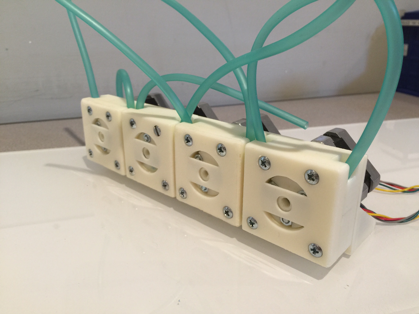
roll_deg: -0.6
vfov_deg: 48.2
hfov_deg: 61.7
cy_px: 157
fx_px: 351
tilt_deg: -19.6
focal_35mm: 29
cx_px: 210
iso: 64
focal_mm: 4.15
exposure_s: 1/15
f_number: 2.2
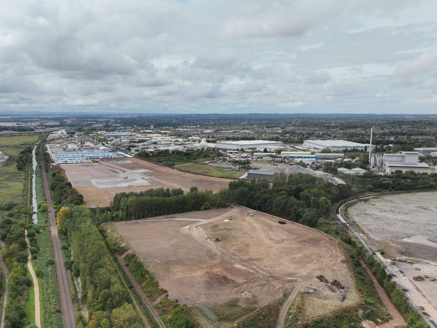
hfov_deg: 61.2
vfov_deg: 48.0
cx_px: 178
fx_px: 366
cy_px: 191
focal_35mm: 29
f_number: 2.8
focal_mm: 12.29
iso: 210
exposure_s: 1/3200
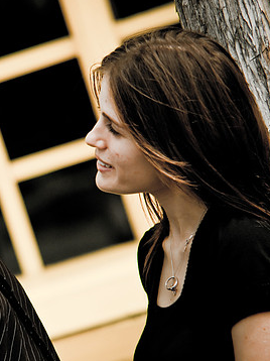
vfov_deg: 8.1
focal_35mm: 246
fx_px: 2559
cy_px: 190
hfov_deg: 6.0
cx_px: -7
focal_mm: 105
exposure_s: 1/4000
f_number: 2.8
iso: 400
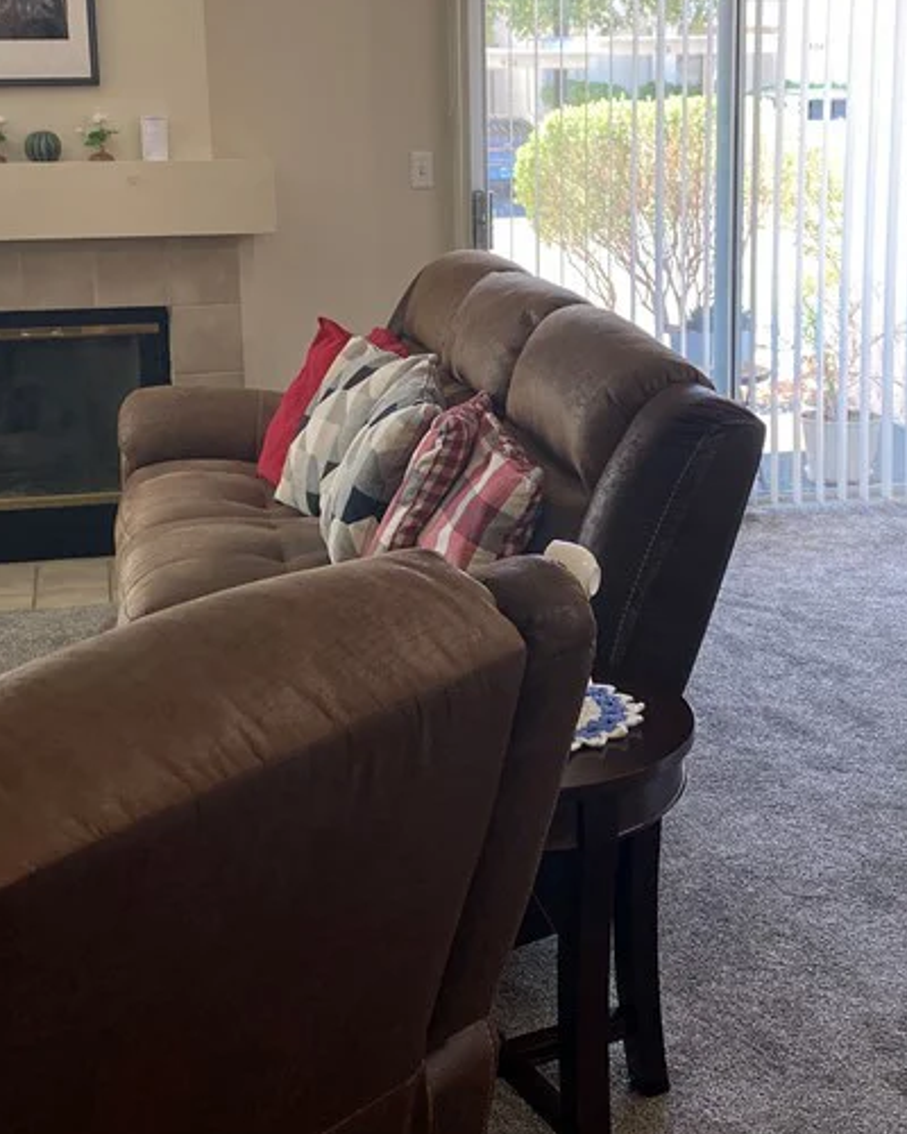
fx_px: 1745
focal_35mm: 52
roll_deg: +0.5
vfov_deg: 35.7
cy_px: 406
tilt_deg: -10.7
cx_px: 553
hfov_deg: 29.1
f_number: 1.8
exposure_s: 1/60
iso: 80
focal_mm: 4.25
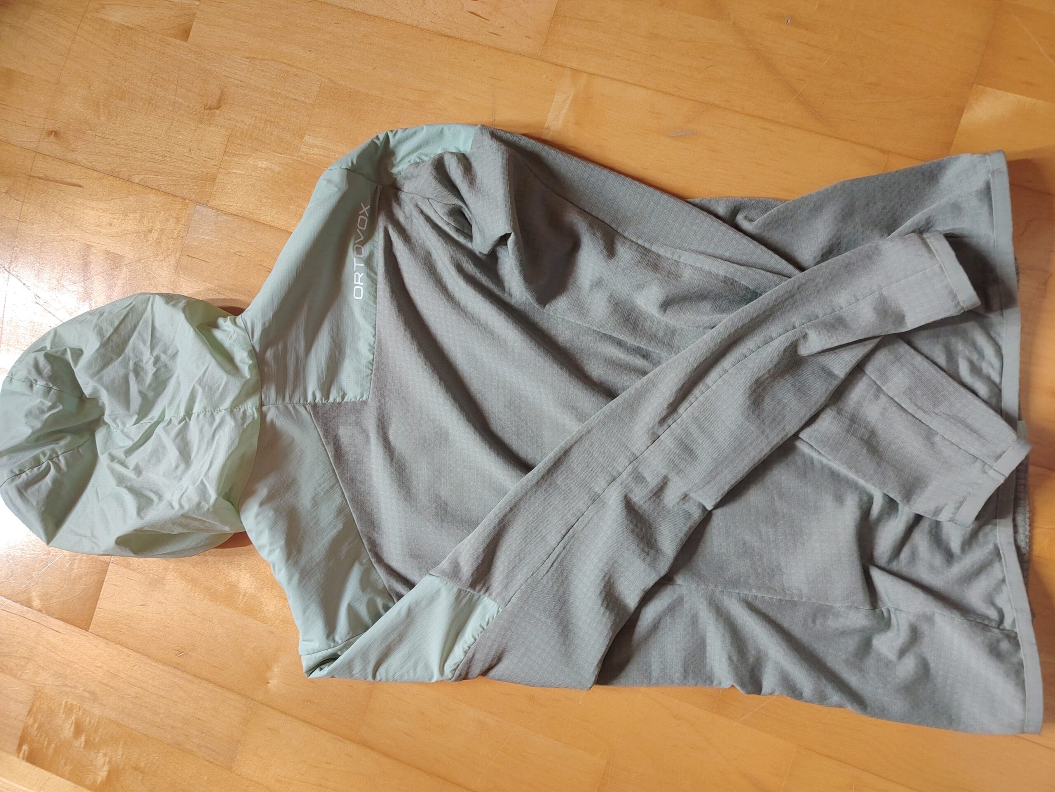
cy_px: 396
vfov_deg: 56.8
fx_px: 731
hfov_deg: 71.6
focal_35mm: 24
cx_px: 528
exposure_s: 1/33.3
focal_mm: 5.25
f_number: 1.75
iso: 713
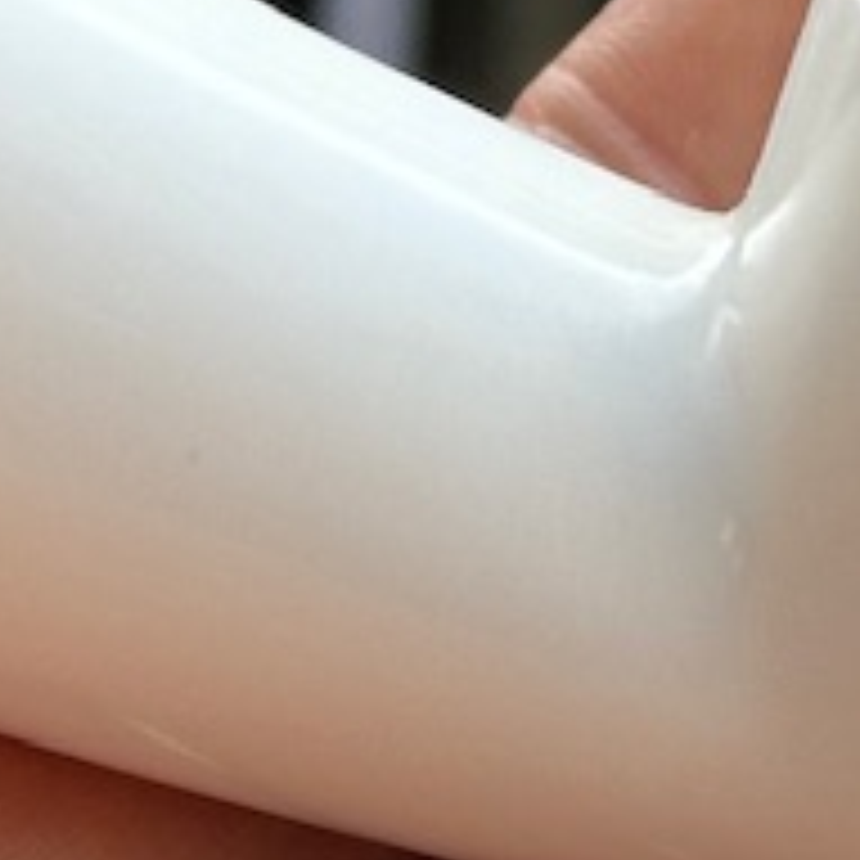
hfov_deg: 6.2
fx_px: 7983
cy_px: 360
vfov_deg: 6.2
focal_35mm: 284
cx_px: 72
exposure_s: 1/365
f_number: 1.78
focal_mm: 6.86
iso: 64
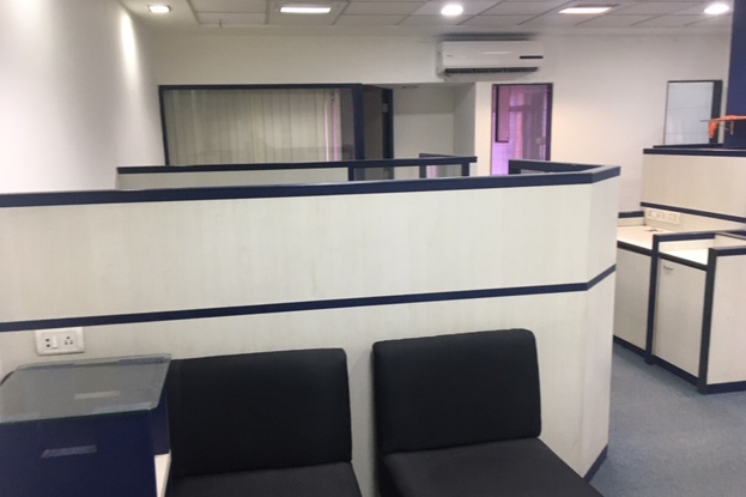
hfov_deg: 60.3
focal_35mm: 31
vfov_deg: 42.3
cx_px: 374
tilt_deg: -10.9
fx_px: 642
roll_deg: -0.7
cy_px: 267
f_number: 2.2
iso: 160
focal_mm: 4.15
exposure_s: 1/33
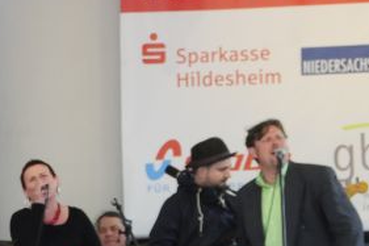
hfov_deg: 7.6
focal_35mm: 267
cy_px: 274
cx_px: -163
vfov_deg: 5.1
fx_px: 2735
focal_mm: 50
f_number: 7.1
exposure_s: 1/200
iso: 1000
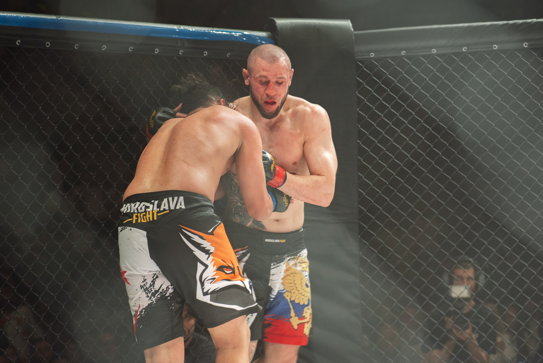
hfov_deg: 21.5
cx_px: 272
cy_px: 182
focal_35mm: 95
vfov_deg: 14.4
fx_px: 1433
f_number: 4
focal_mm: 95
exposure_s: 1/320
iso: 1100
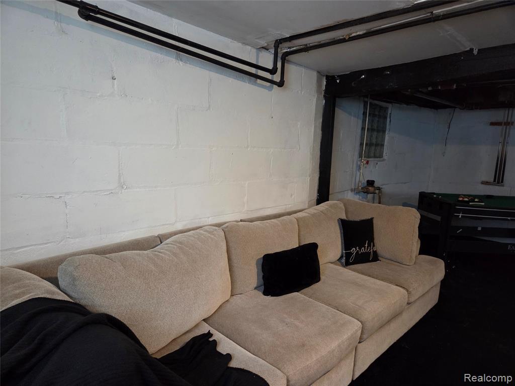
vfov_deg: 58.9
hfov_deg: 73.9
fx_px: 342
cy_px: 193
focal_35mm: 23
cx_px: 258
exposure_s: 1/120
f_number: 1.8
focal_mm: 5.4
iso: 1250
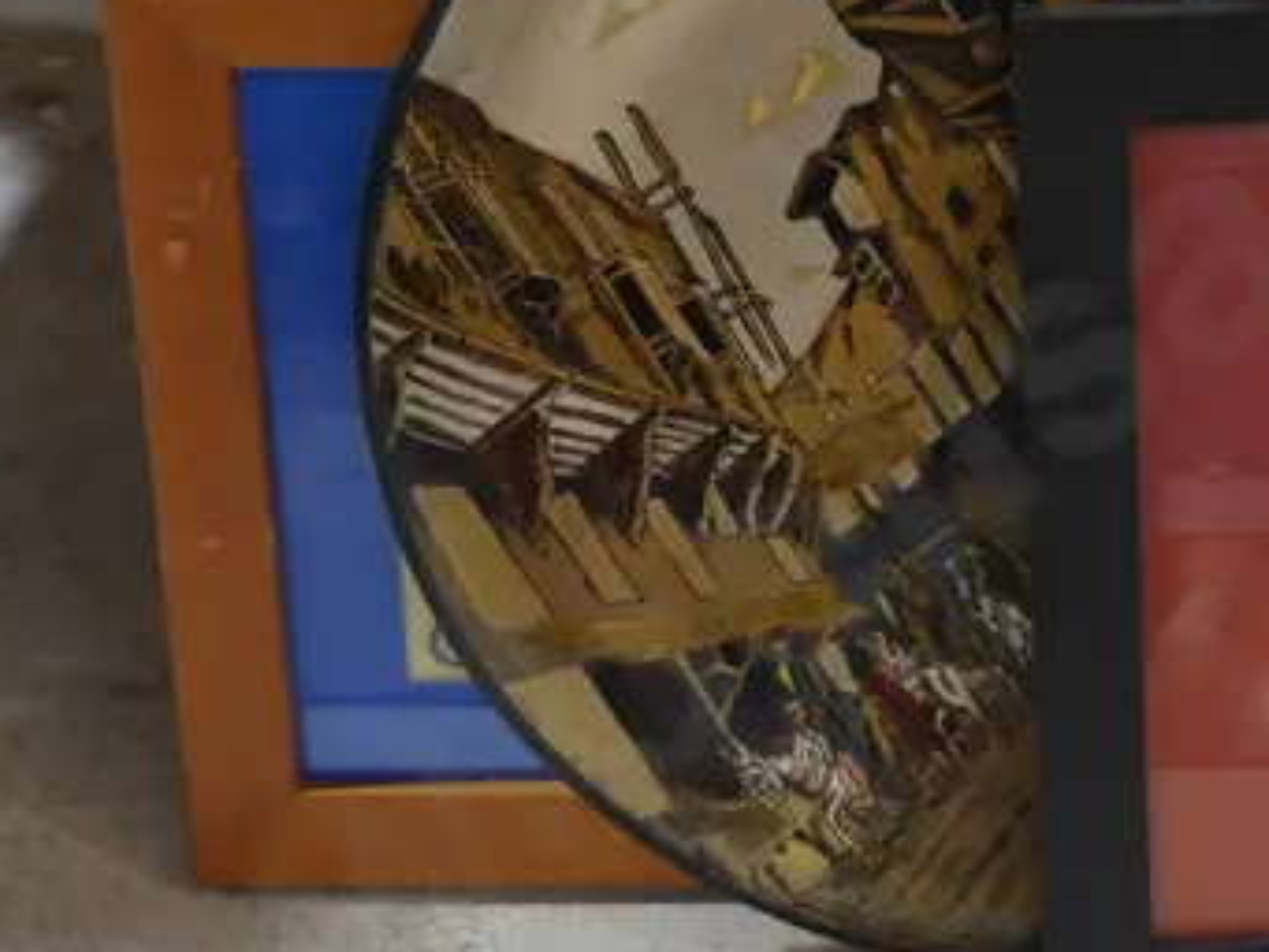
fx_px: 3521
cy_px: 128
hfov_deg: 19.6
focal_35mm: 96
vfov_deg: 15.3
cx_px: 1388
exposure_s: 1/60
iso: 400
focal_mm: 16
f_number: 3.6
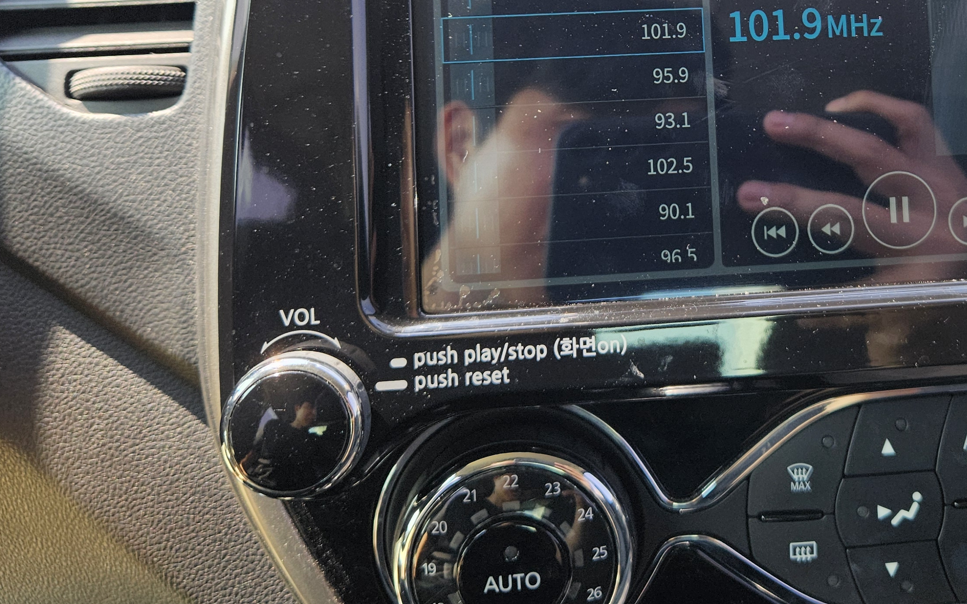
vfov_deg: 27.9
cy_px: 39
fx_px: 1160
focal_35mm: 44
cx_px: 741
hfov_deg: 43.6
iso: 80
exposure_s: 1/207
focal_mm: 5.4
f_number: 1.8
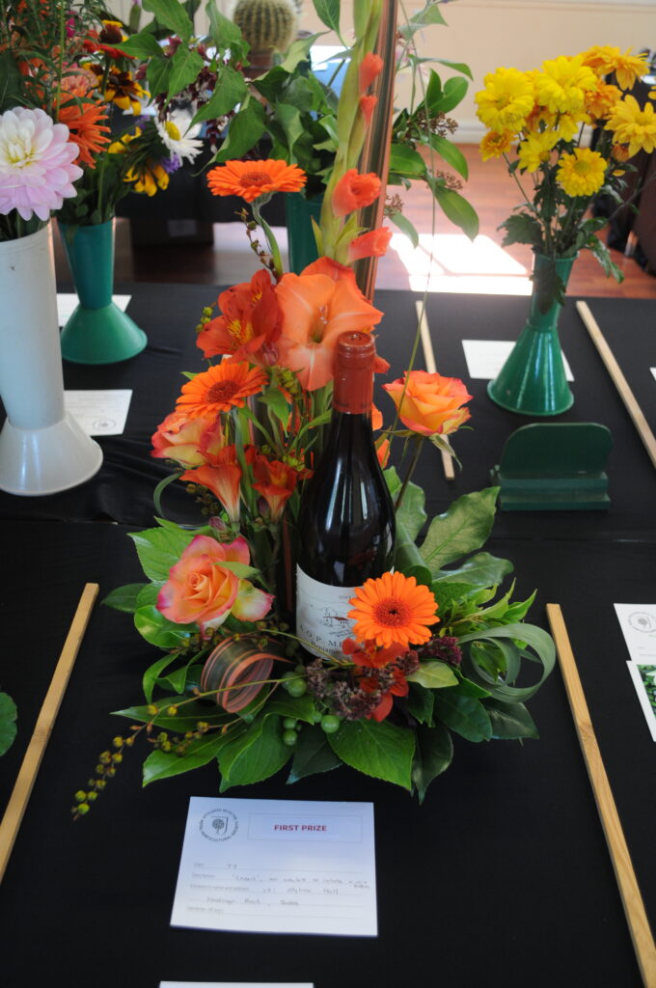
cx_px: 328
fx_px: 987
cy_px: 494
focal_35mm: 36
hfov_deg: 36.8
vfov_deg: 53.2
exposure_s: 1/40
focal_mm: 24
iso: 640
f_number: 4
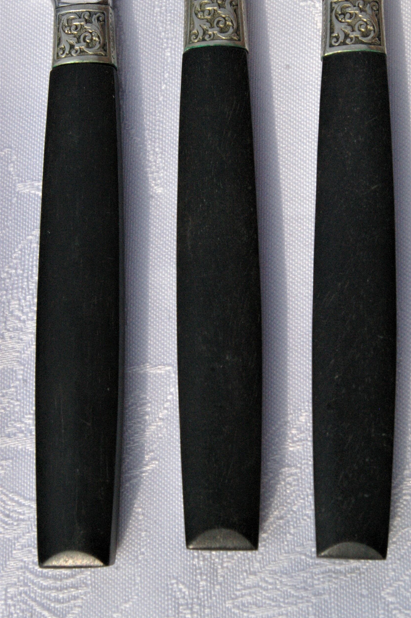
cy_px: 298
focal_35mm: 47
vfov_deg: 41.9
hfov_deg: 28.5
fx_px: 806
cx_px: 247
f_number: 11
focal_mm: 26
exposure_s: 1/1000
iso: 1600
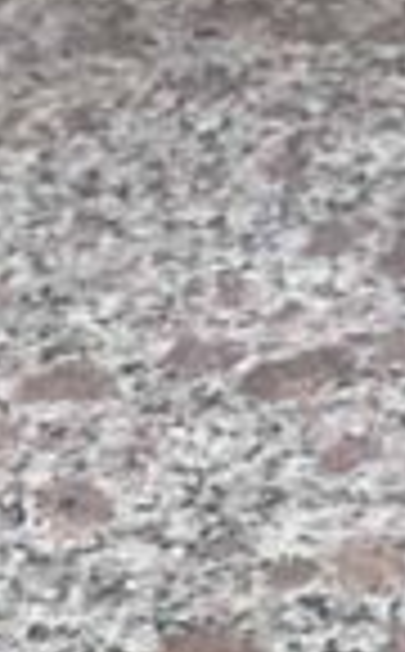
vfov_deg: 15.8
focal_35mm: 113
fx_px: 2006
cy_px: 1165
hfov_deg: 11.0
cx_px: -241
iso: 32
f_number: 2.2
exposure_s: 1/306
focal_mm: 4.15
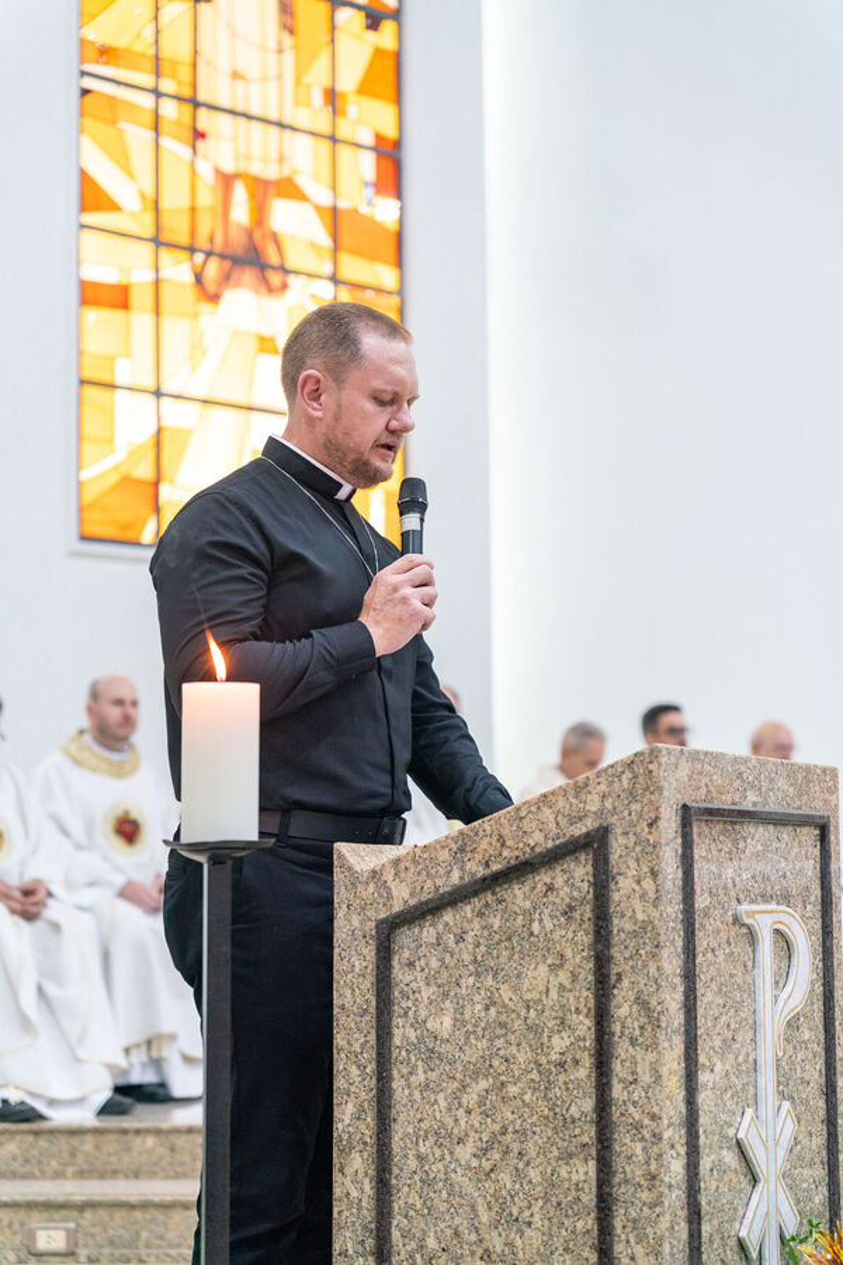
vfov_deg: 28.8
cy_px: 632
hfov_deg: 19.5
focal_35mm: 70
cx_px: 422
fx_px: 2459
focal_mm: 70
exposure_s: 1/125
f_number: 2.8
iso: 1600
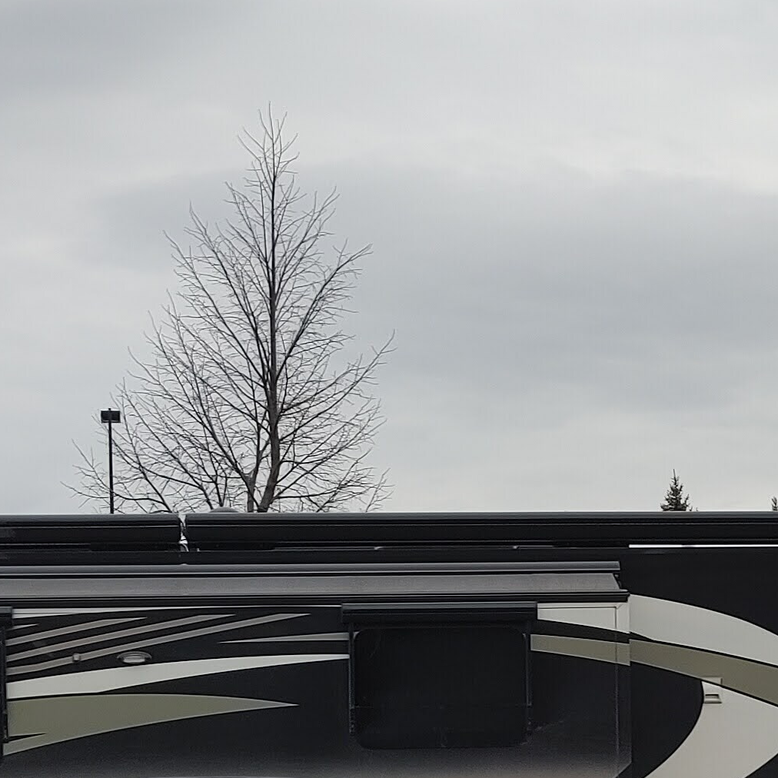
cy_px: 763
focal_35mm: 105
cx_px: 650
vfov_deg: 16.3
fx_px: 2670
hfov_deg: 16.4
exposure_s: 1/1282
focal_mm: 5.58
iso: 50
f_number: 1.8
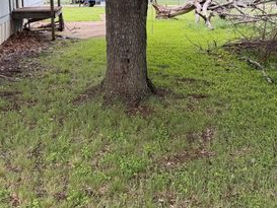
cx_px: 115
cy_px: 25
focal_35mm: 44
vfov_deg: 31.5
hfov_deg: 42.8
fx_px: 352
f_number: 1.78
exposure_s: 1/677
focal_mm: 6.76
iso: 80
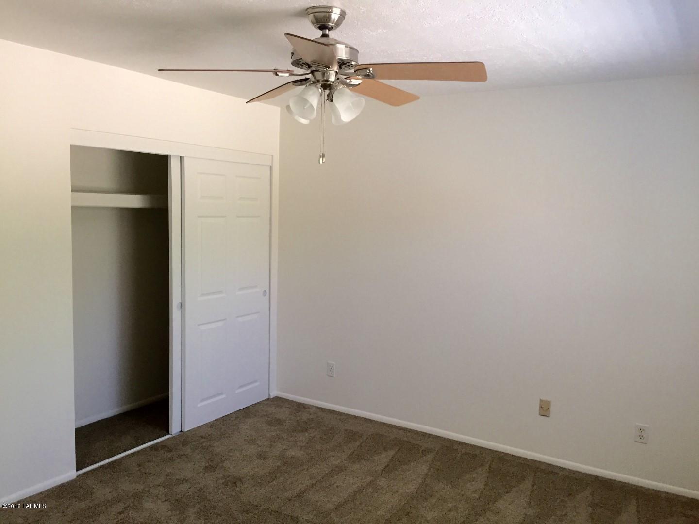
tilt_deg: -5.6
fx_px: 586
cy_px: 262
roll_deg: -2.8
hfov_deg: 61.7
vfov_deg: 48.2
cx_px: 350
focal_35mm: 29
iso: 40
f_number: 2.2
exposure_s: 1/30
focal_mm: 4.15
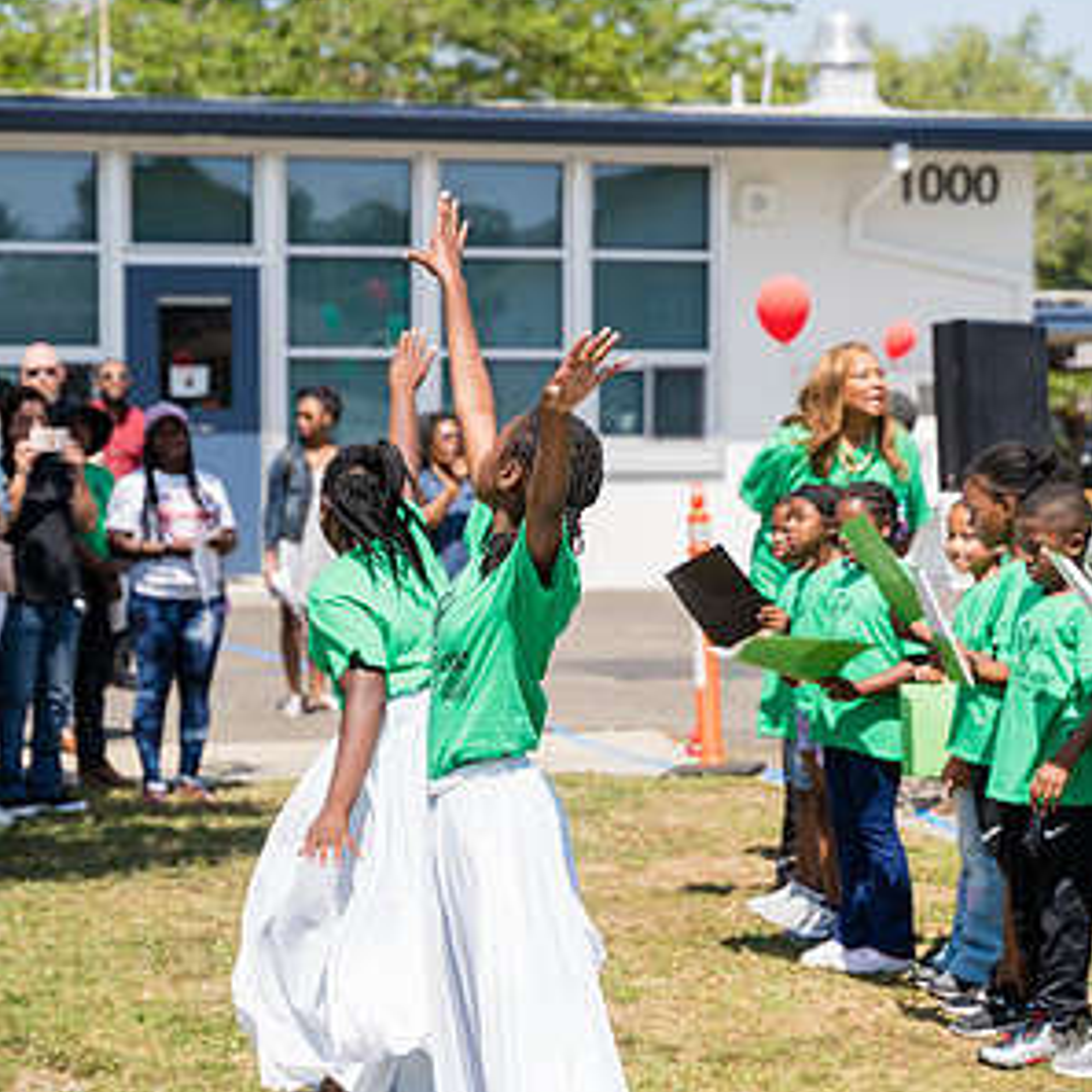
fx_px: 3212
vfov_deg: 19.3
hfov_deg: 19.3
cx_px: 548
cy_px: 625
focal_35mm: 90
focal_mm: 70
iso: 100
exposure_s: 1/800
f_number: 4
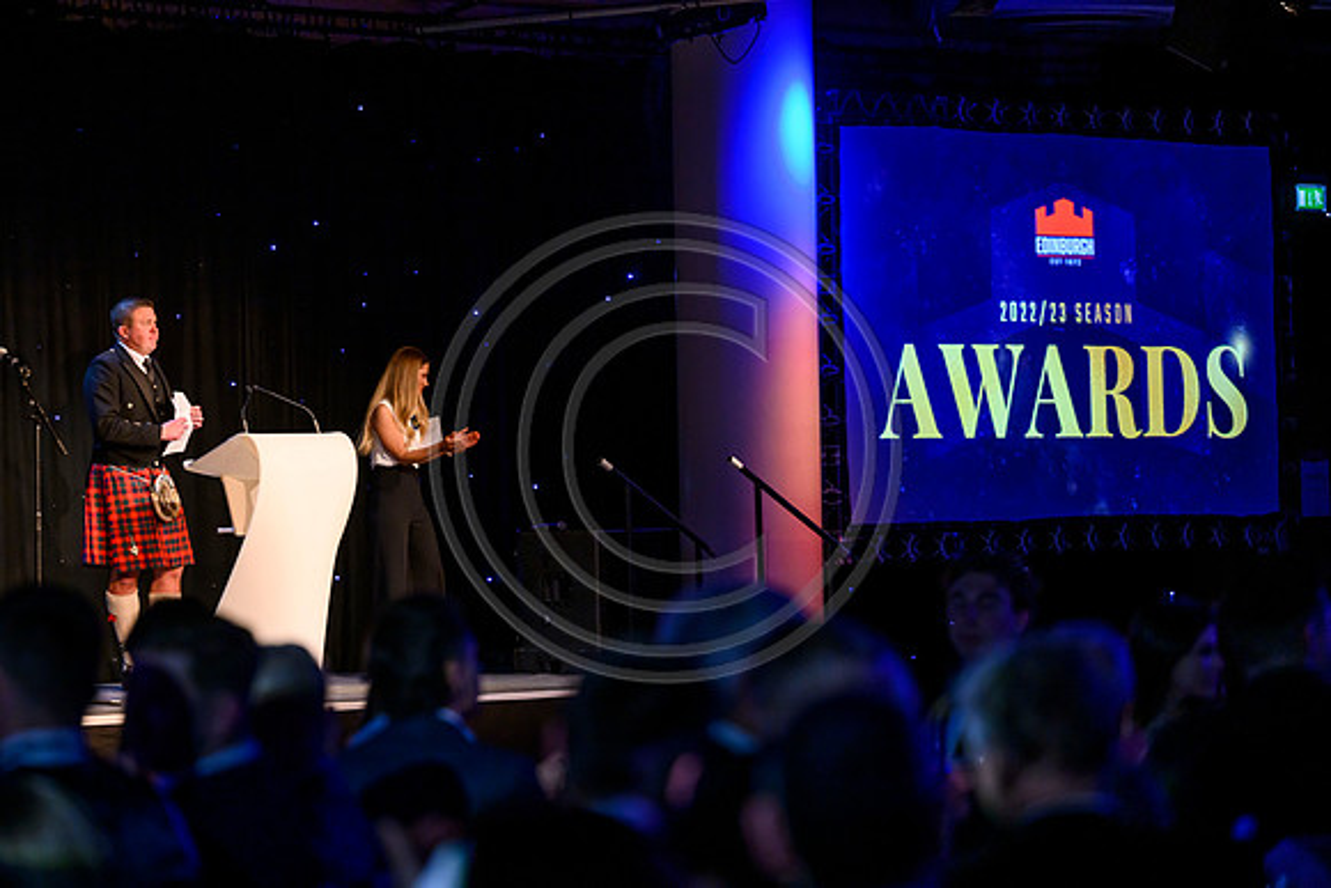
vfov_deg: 9.5
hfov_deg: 14.2
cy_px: 444
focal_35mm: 145
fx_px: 5362
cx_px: 666
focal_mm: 145
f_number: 3.2
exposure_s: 1/250
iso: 2000
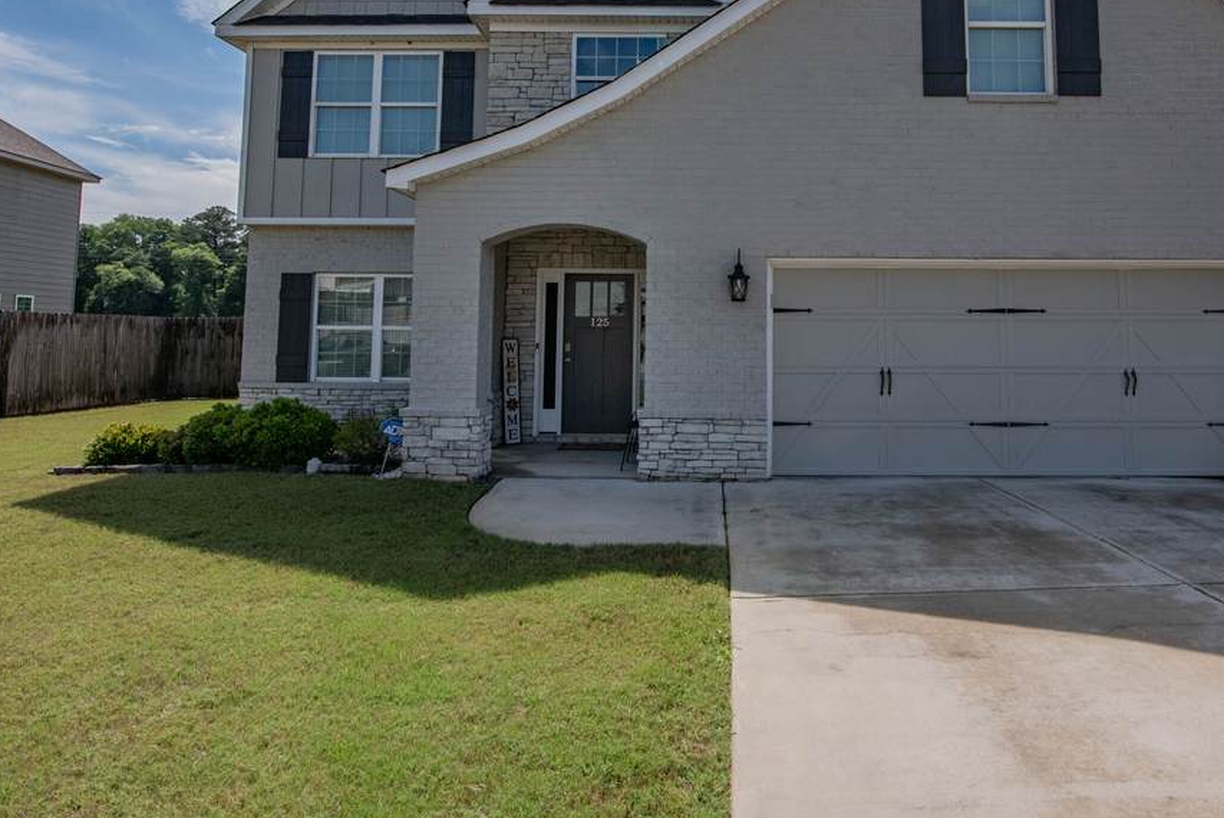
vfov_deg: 57.8
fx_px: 714
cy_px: 253
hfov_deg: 80.5
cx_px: 716
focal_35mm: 21
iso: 500
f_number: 13
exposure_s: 1/640
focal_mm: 14
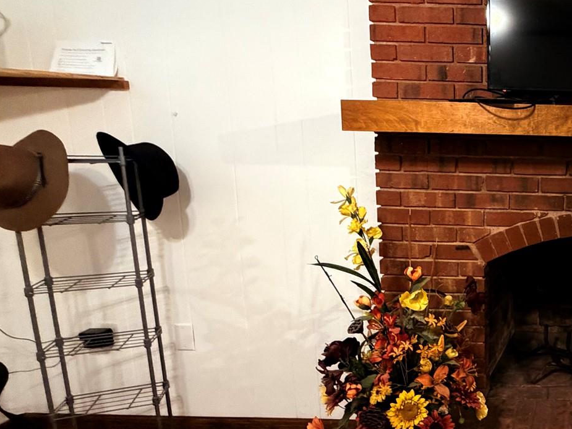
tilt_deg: -9.6
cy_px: 225
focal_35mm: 31
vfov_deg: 45.4
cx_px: 596
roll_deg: -0.3
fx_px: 512
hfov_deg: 46.6
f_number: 2.2
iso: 640
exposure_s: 1/60
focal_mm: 2.22
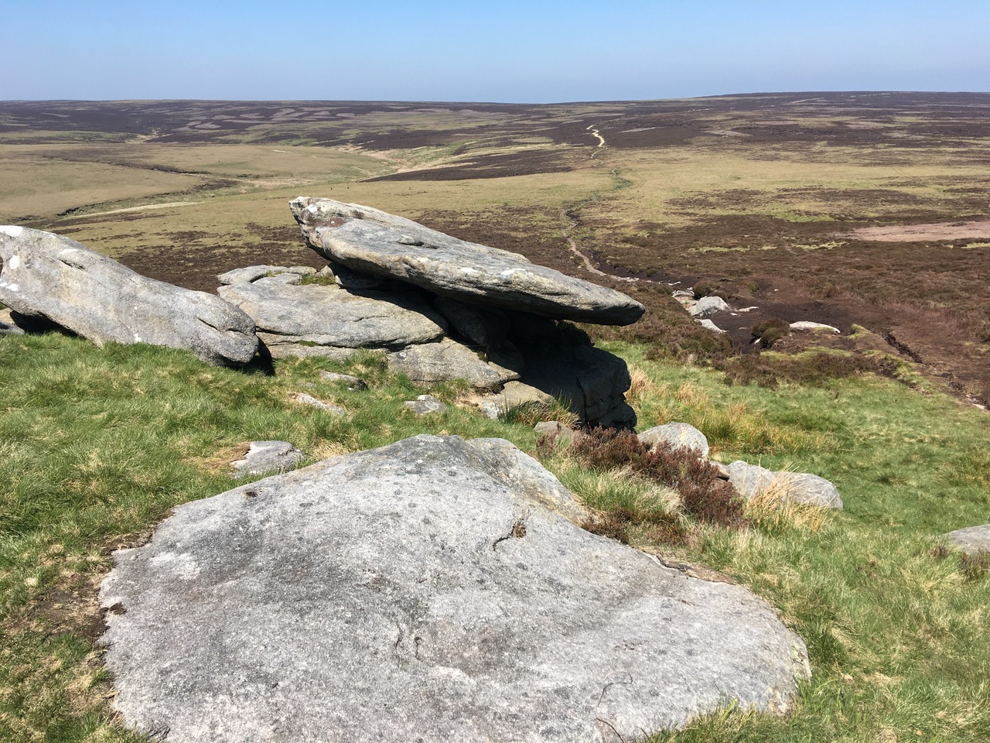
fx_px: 829
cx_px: 495
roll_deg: +2.9
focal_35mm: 29
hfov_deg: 61.7
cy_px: 372
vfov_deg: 48.2
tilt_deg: -18.1
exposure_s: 1/1241
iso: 25
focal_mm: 4.15
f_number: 2.2
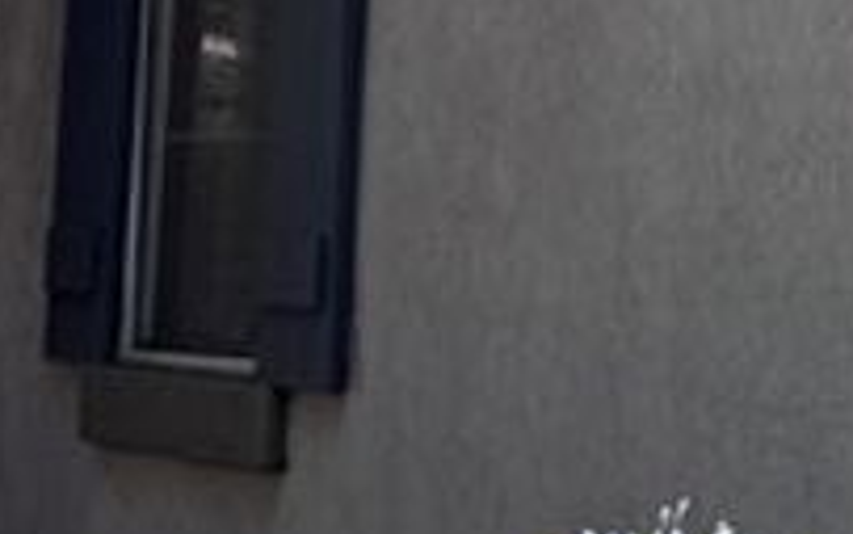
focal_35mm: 171
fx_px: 3976
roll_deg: +0.7
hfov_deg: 11.8
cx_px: 1181
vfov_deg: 7.1
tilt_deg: +13.7
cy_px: -906
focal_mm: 6.76
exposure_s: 1/853
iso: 80
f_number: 1.78
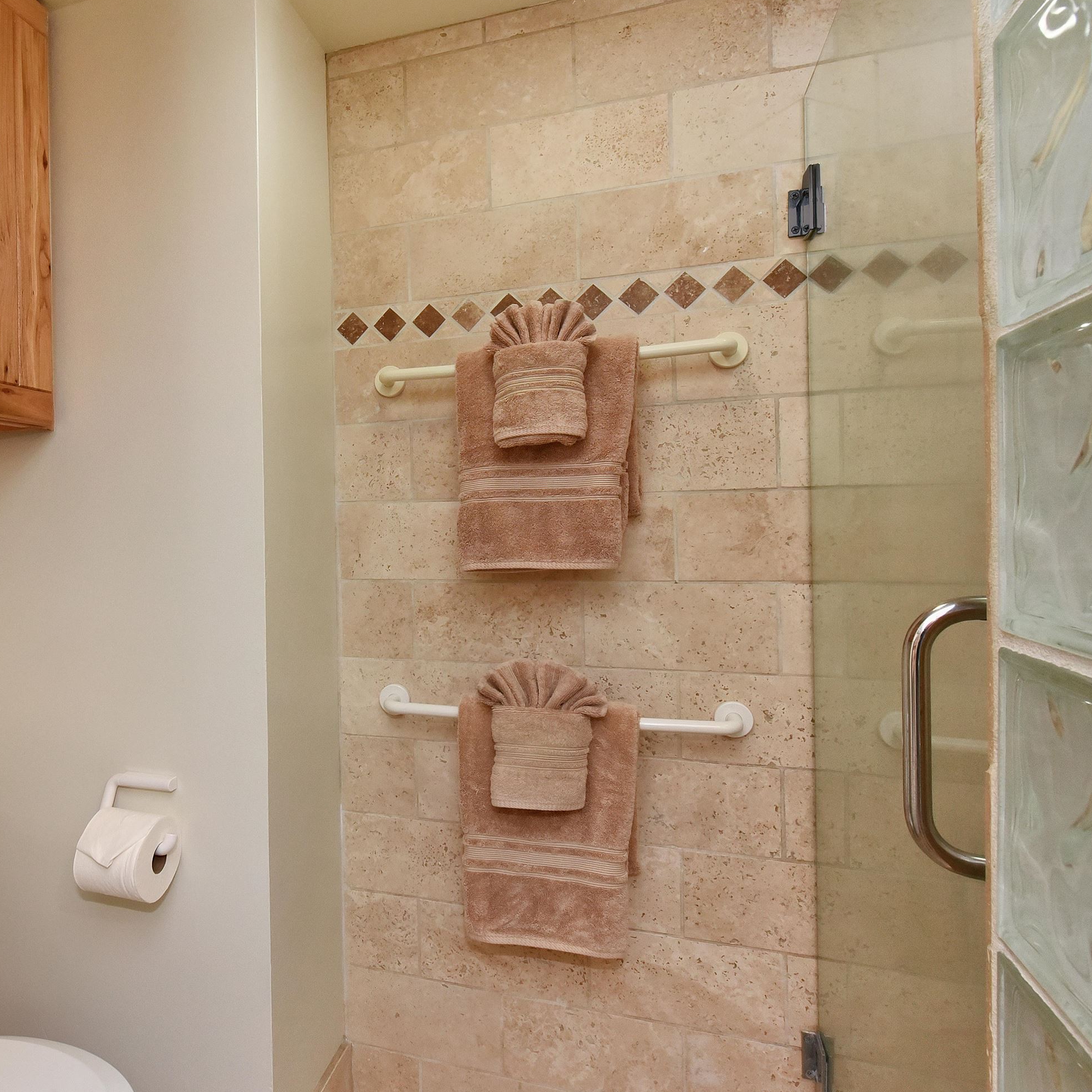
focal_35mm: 20
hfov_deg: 72.3
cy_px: 527
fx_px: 714
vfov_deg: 74.8
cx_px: 351
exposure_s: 1/60
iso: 2200
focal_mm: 15
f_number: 16
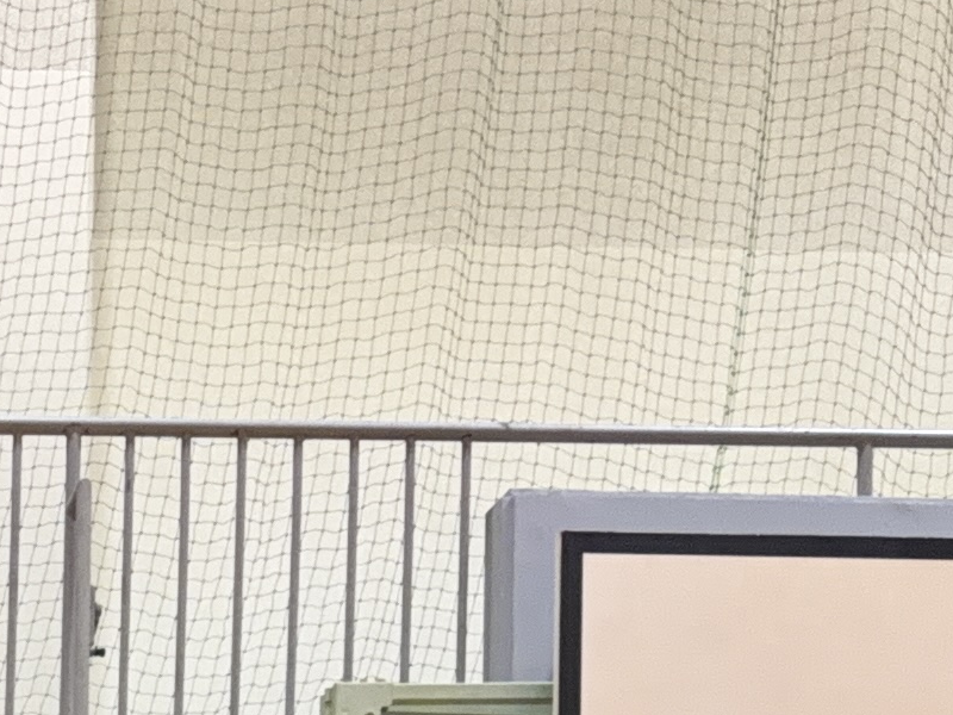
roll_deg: -1.2
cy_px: 1588
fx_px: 3331
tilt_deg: +2.2
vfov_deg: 10.8
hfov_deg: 14.6
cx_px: -683
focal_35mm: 121
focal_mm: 6.76
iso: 320
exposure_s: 1/50
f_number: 1.78
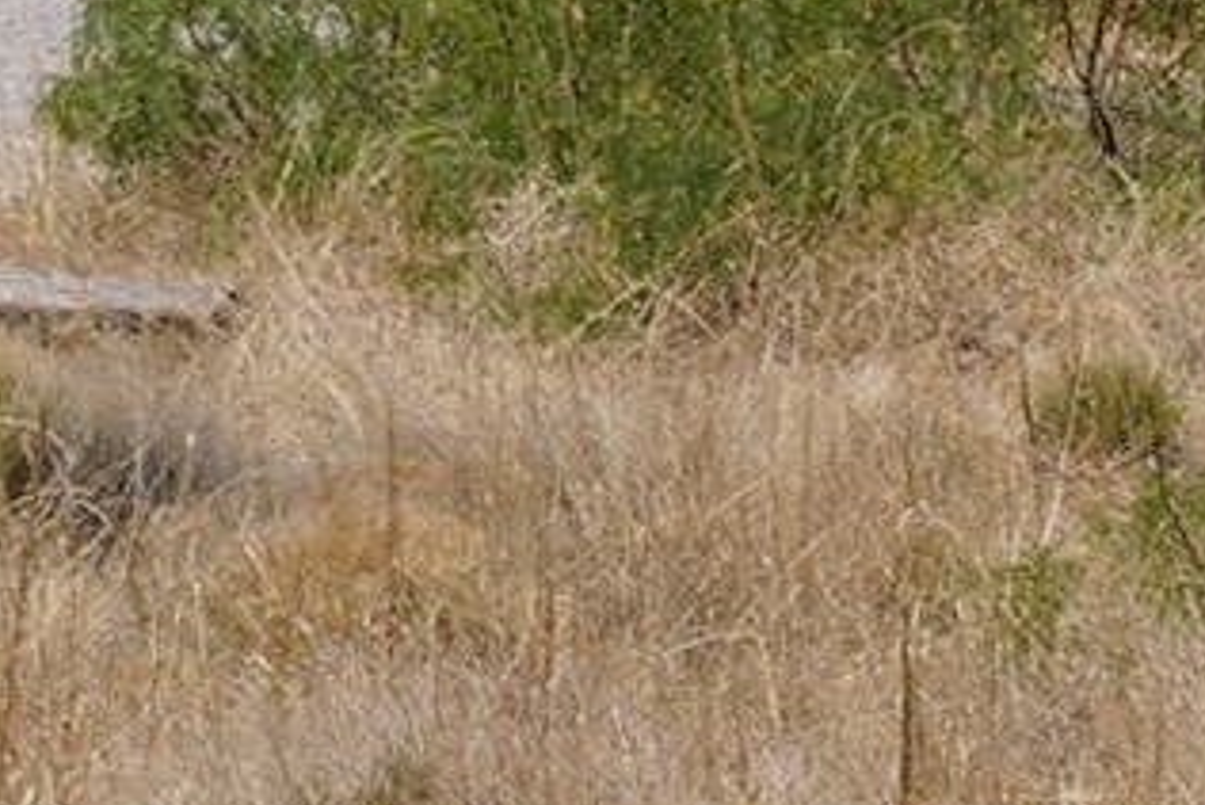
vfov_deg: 3.6
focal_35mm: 380
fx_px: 12725
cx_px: -675
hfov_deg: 5.4
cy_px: -500
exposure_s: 1/100
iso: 100
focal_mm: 60
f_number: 18
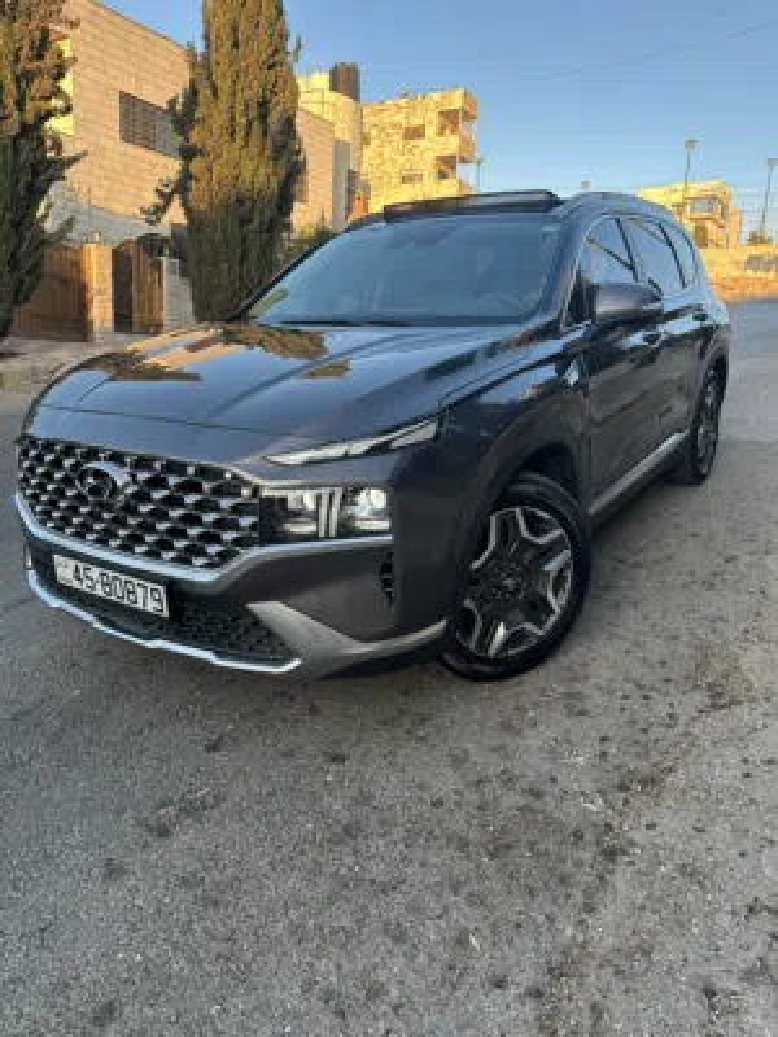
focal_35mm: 24
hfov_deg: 56.8
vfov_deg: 71.6
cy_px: 518
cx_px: 389
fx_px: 719
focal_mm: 6.86
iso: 100
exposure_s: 1/319
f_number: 1.78
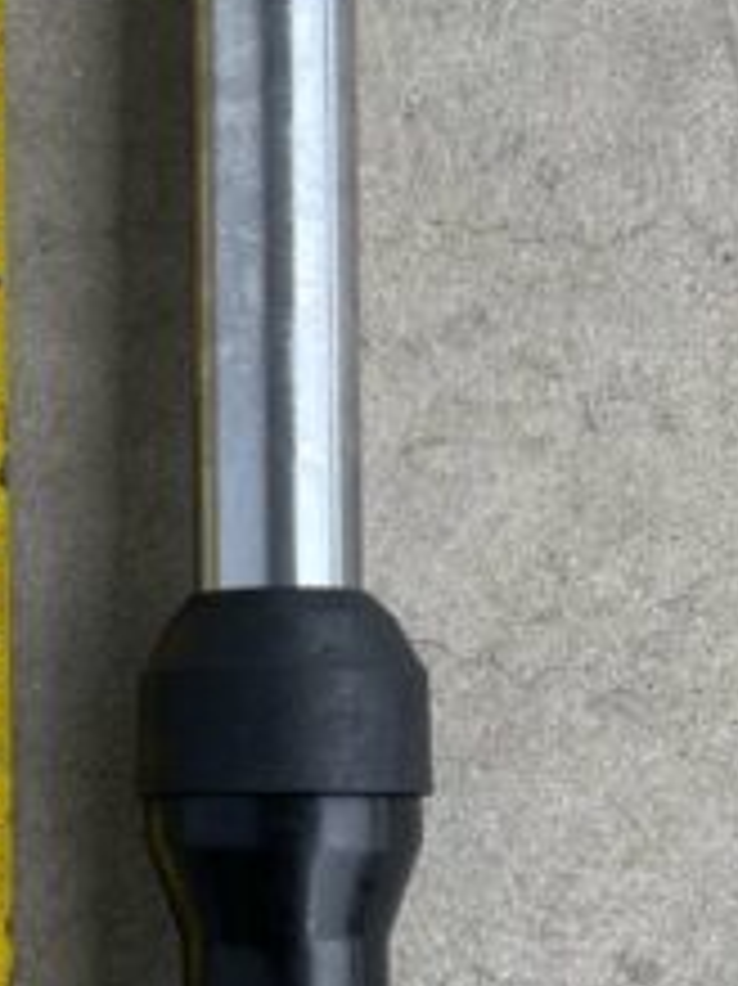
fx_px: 2703
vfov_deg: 20.5
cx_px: 58
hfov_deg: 15.4
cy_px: 725
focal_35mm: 95
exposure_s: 1/432
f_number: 1.6
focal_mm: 5.1
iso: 32
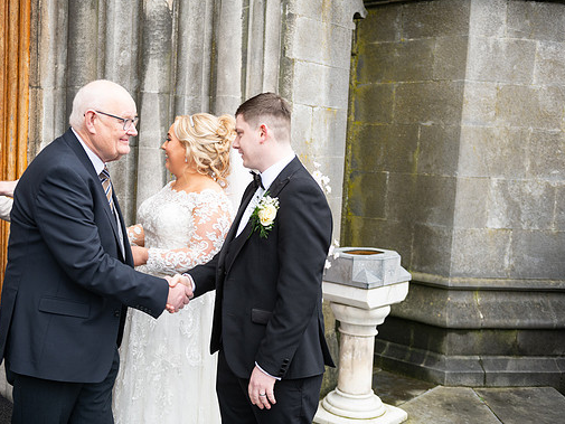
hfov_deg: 44.7
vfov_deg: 34.4
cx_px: 247
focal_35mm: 42
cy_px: 211
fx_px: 686
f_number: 3.5
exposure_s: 1/160
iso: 125
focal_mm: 38
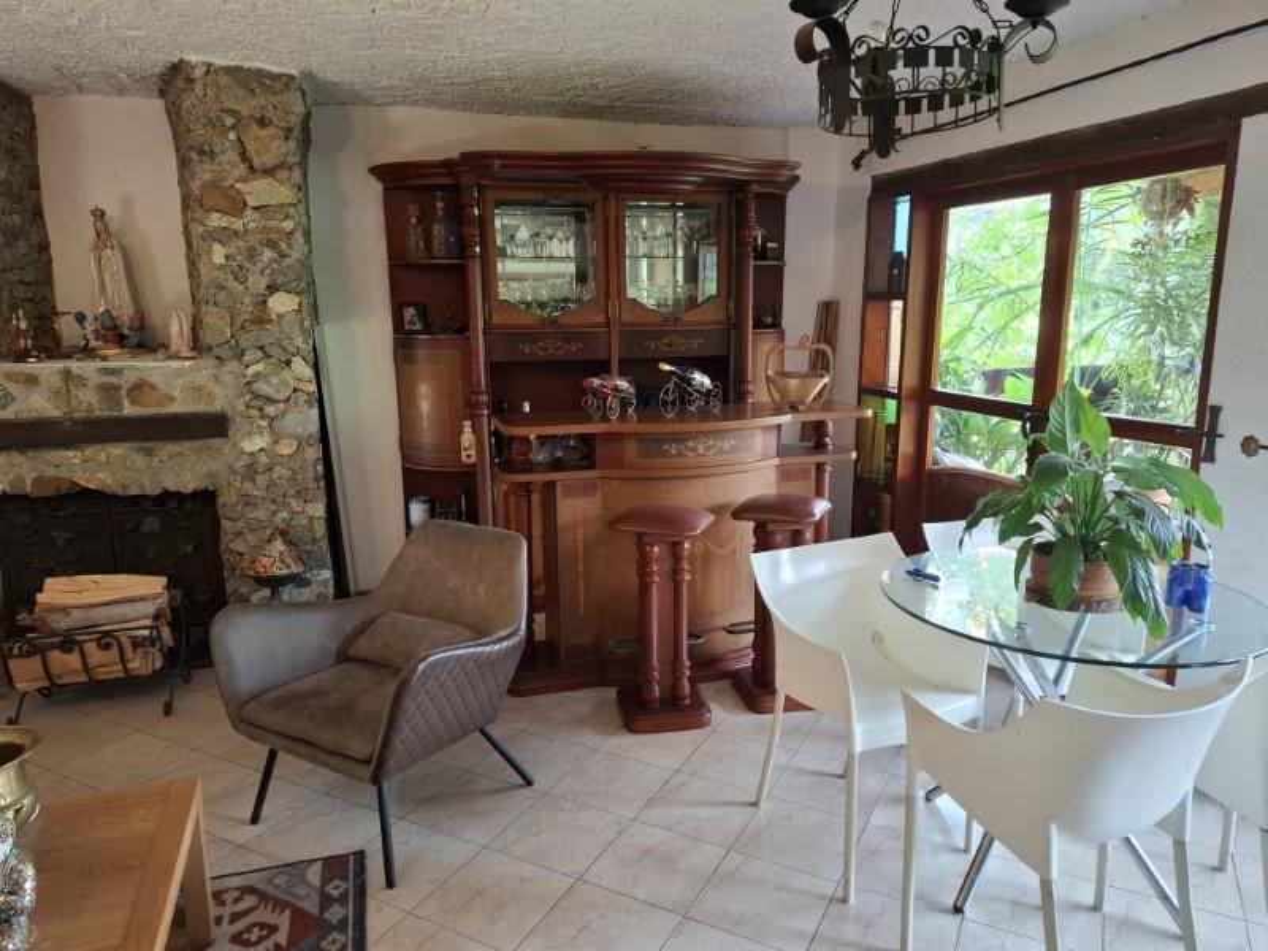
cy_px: 476
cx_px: 634
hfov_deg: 73.9
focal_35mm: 23
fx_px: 843
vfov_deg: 58.9
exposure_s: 1/60
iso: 200
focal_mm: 5.54
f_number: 1.8
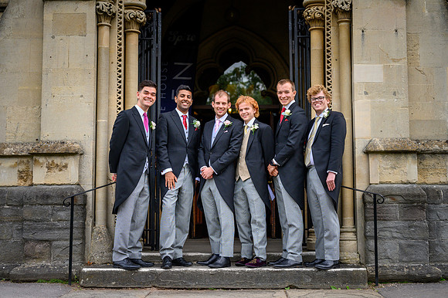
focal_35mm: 50
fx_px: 622
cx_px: 224
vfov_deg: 27.0
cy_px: 149
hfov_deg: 39.6
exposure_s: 1/8000
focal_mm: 50
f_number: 2.8
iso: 1250
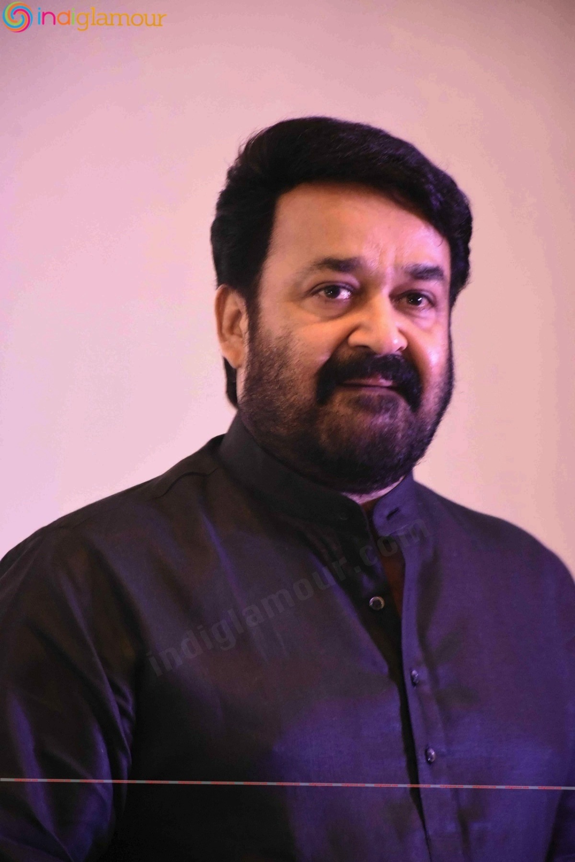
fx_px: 5031
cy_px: 431
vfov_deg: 9.8
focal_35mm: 210
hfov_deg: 6.5
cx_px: 288
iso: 8000
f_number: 5.6
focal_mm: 140
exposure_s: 1/100
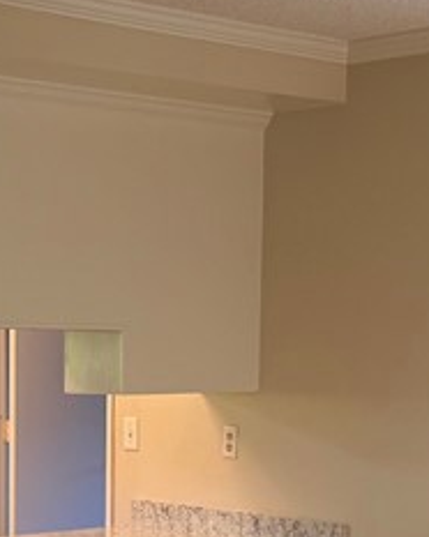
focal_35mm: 103
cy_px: 482
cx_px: 168
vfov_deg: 18.3
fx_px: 1637
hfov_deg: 14.9
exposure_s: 1/120
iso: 200
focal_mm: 6.76
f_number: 1.78
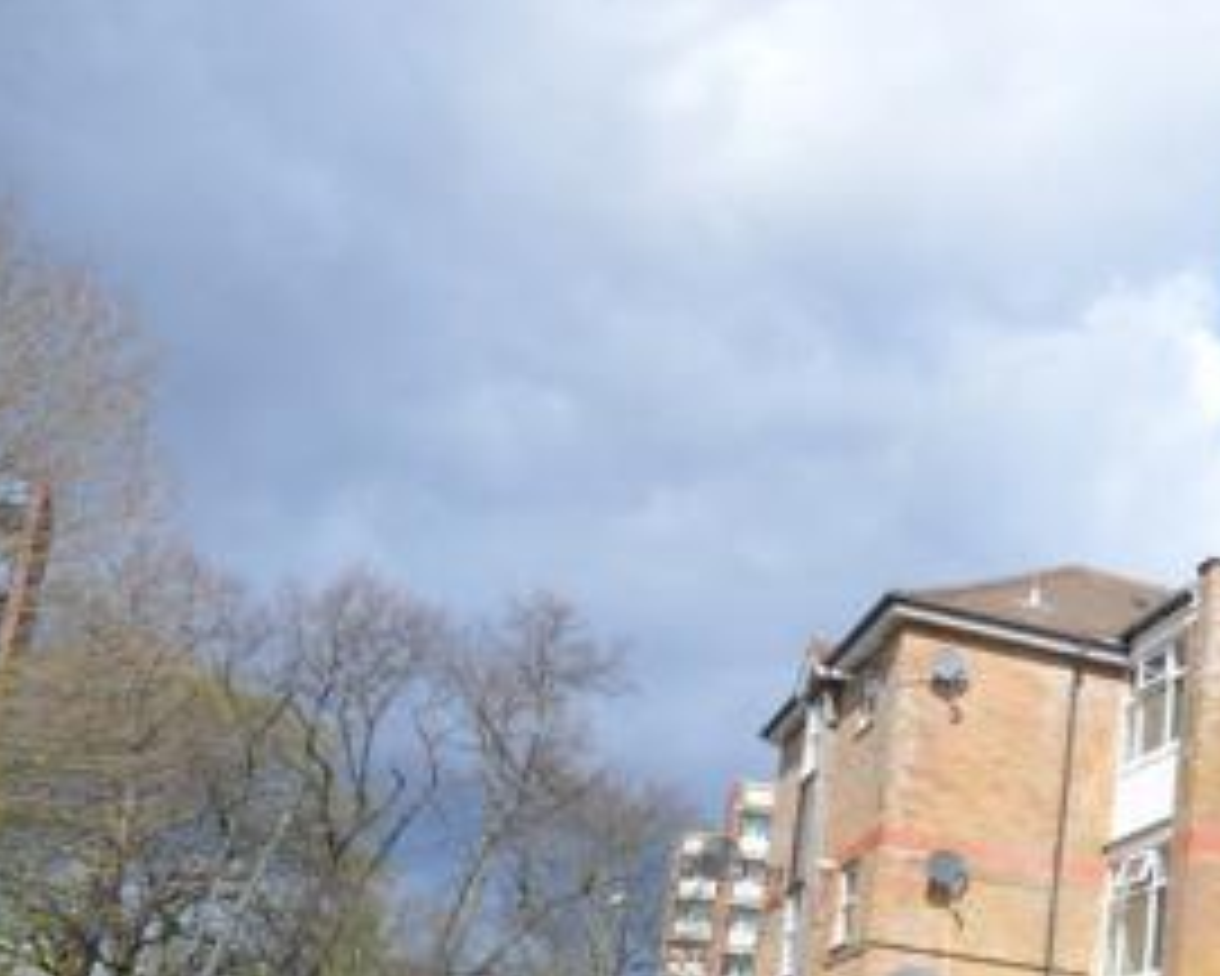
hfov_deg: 37.7
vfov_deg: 31.6
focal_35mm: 45
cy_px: 904
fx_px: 1625
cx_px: 1157
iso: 100
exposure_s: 1/250
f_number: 8
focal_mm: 14
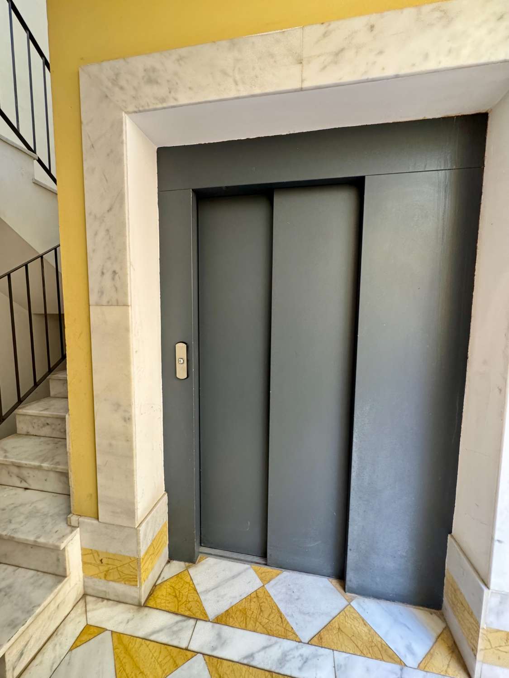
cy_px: 339
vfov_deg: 102.1
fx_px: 274
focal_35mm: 14
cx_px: 254
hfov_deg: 85.7
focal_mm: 2.22
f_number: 2.2
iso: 250
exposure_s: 1/99
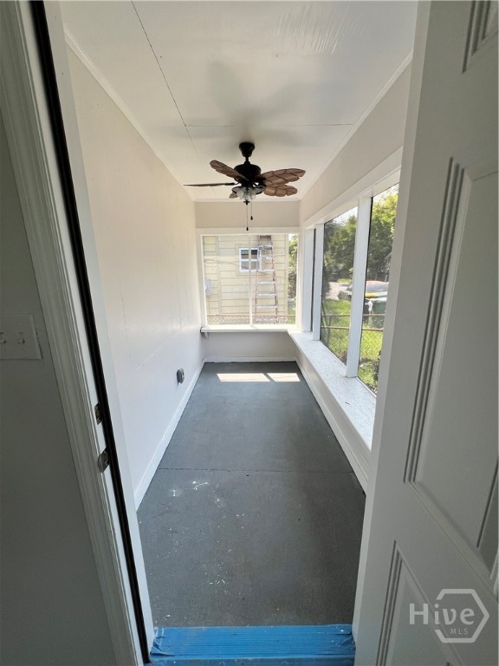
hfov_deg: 89.9
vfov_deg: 106.2
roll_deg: +1.6
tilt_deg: -12.9
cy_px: 333
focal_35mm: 13
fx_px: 250
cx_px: 250
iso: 32
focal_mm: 1.57
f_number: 1.8
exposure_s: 1/190
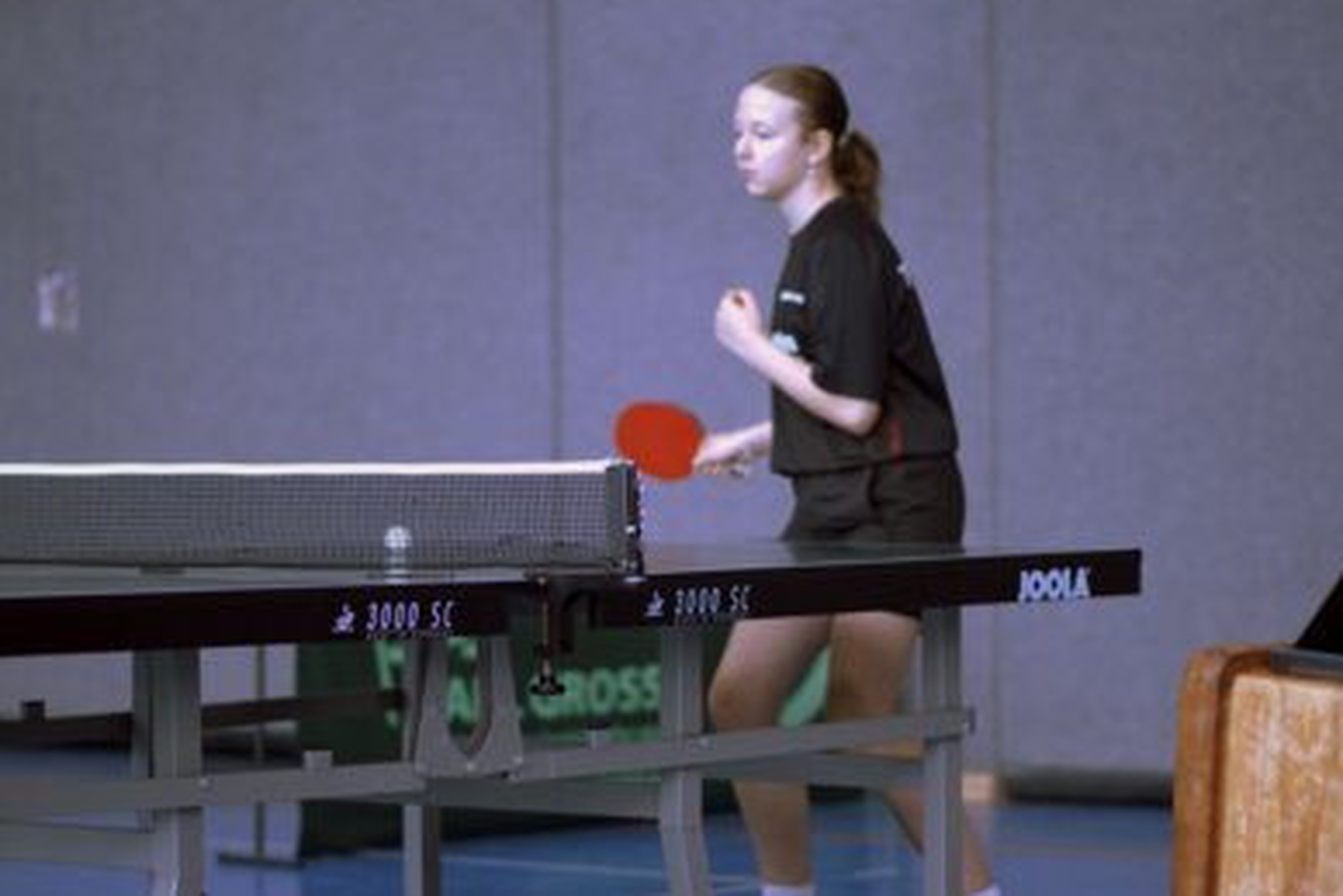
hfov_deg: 15.6
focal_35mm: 132
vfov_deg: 10.4
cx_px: 689
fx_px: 4908
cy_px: 438
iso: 900
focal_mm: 85
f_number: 1.8
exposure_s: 1/400
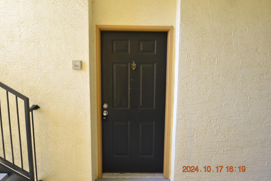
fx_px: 166
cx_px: 130
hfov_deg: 78.5
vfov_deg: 57.2
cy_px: 89
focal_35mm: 22
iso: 400
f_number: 4
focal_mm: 14
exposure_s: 1/60
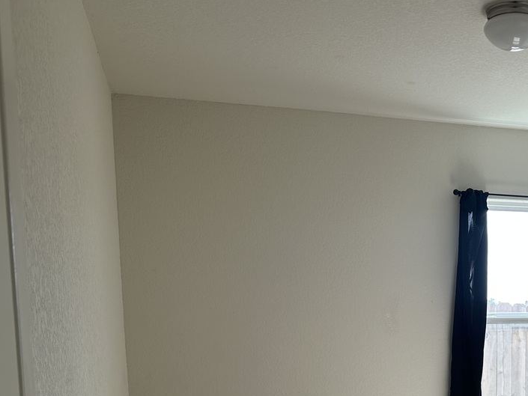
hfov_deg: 36.4
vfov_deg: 28.0
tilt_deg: -4.2
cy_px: 390
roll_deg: -0.1
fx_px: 748
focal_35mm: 49
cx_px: 479
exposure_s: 1/181
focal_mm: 6.86
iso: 80
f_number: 1.78
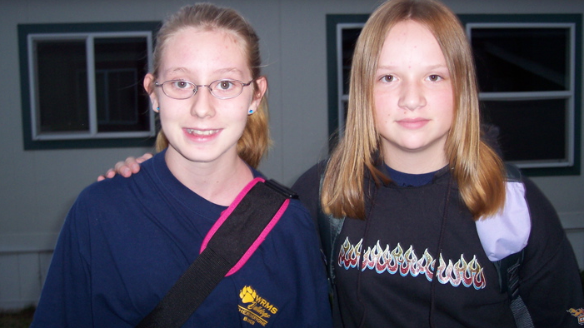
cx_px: 294
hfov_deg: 48.4
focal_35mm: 42
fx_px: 650
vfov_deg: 28.3
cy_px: 146
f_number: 2.8
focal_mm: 8
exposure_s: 1/30
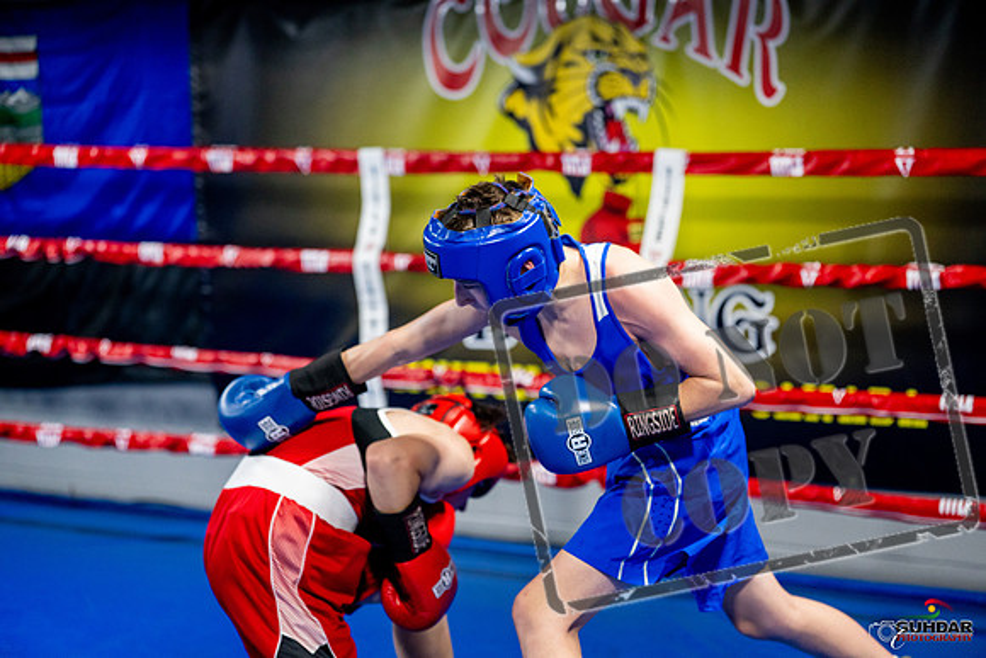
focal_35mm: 75
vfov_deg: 18.2
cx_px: 493
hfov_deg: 27.0
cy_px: 329
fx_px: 2055
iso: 4000
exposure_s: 1/1000
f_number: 2
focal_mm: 75
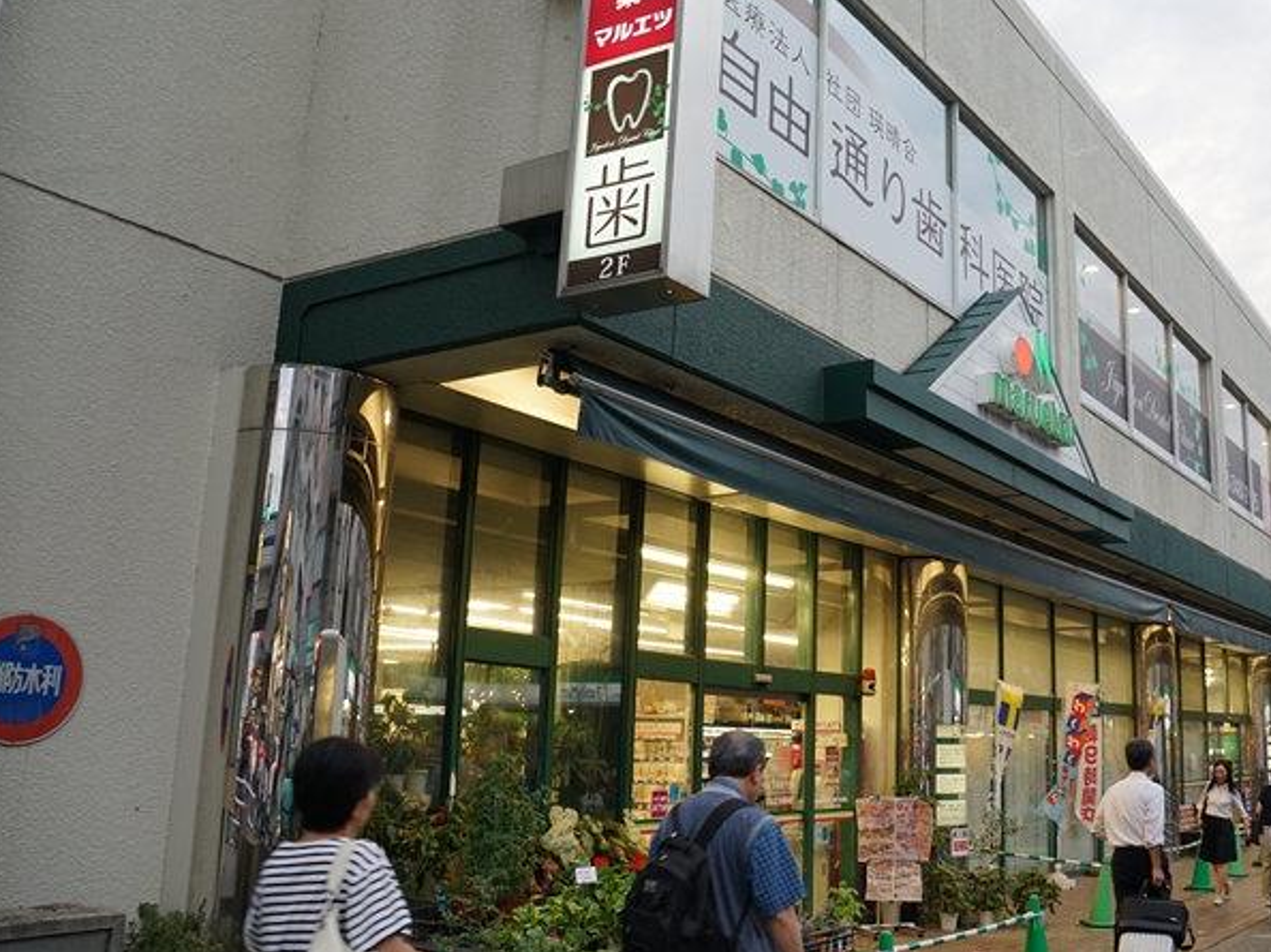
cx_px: 841
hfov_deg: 51.7
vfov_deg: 40.6
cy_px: 417
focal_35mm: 35
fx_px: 1285
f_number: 5
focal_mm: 18
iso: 400
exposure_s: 1/60
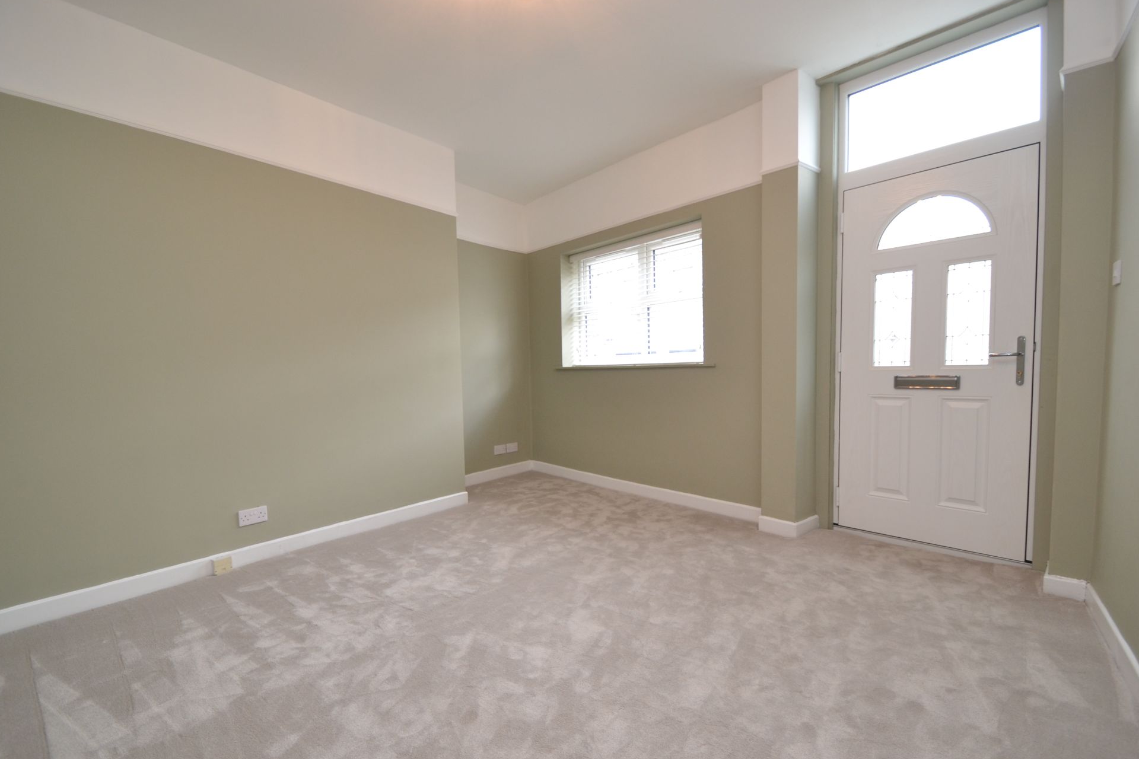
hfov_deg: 96.7
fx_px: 506
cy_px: 399
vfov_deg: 73.7
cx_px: 574
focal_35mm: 16
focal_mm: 10
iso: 500
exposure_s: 1/60
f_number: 3.5
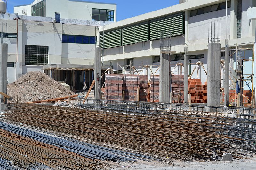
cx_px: 128
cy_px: 85
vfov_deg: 18.9
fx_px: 512
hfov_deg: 28.1
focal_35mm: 72
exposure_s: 1/250
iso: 100
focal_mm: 48
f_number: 8
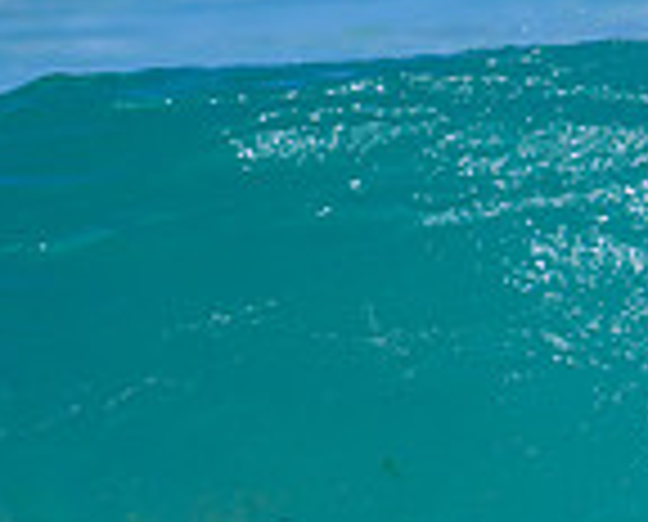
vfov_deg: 0.6
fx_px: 50249
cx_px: 1396
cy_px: 709
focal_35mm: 2613
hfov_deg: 0.7
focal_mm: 530
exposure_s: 1/2000
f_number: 11
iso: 560
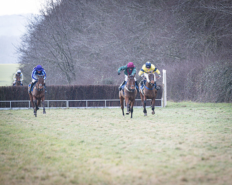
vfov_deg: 3.6
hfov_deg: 4.5
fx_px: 2980
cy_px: 129
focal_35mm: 434
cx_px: 194
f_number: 2.8
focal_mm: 185
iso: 400
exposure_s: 1/1600
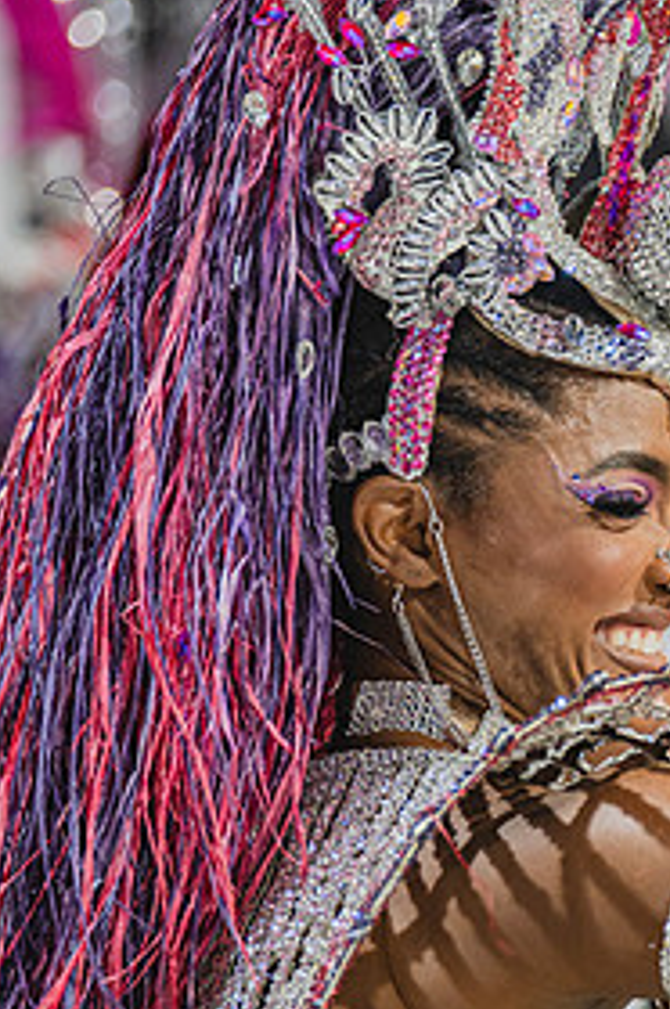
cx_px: 524
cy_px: 497
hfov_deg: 4.1
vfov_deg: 6.1
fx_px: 9459
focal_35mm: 338
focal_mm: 210
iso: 2500
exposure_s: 1/160
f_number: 5.6
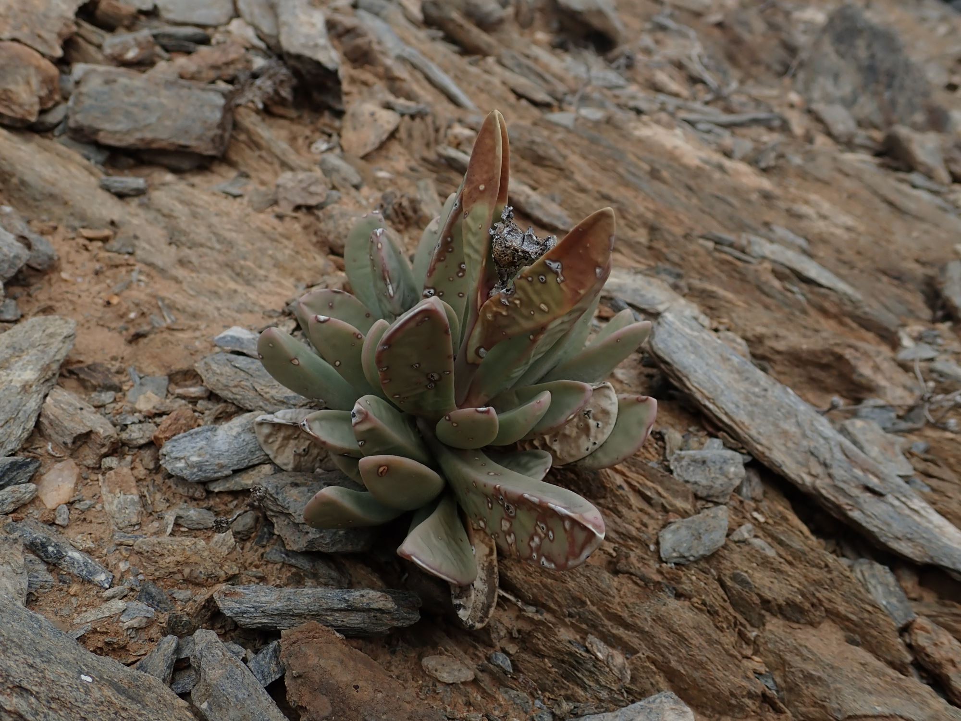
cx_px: 480
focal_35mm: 30
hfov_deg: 60.0
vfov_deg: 46.8
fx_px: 833
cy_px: 360
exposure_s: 1/160
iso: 100
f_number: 9
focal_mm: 5.5
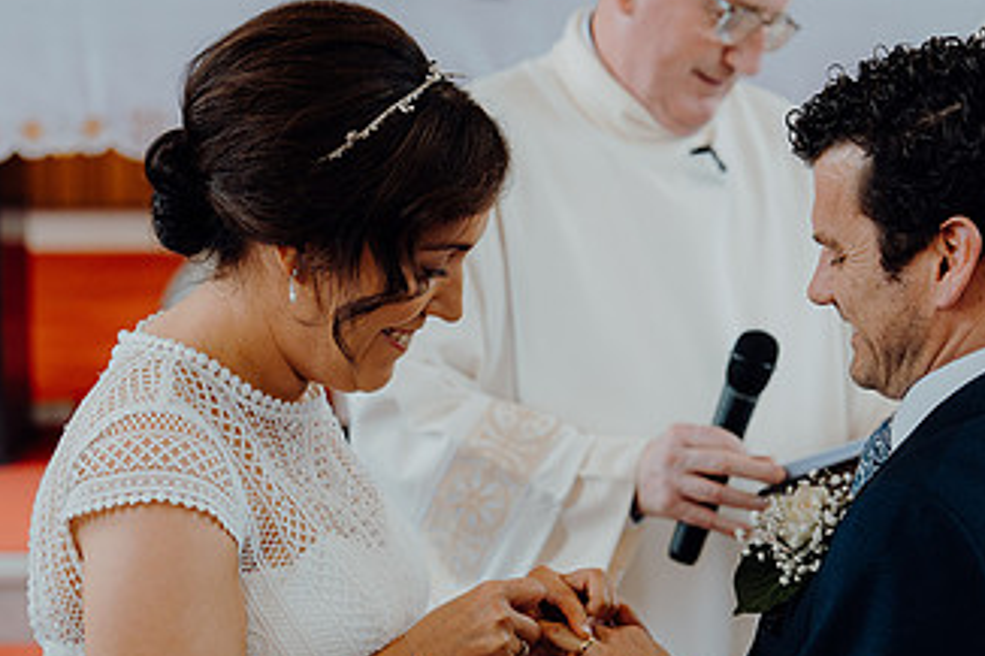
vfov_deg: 13.0
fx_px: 2871
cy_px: 537
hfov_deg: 19.5
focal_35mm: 105
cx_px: 511
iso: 500
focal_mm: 59
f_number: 2.8
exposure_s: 1/200
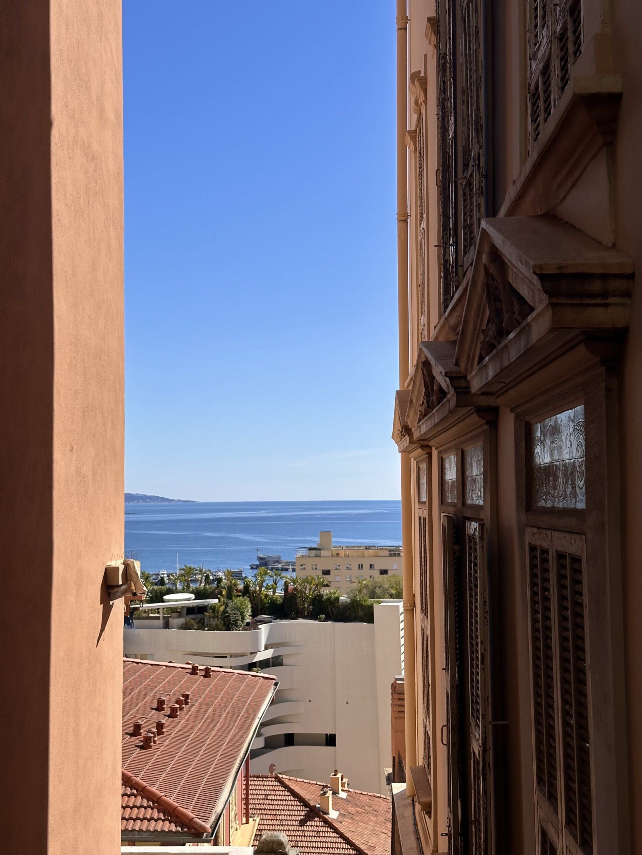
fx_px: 1187
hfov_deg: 30.3
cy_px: 428
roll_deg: +0.2
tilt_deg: +4.7
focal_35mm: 48
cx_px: 321
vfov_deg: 39.7
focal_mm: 6.86
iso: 64
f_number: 1.78
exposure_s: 1/6211
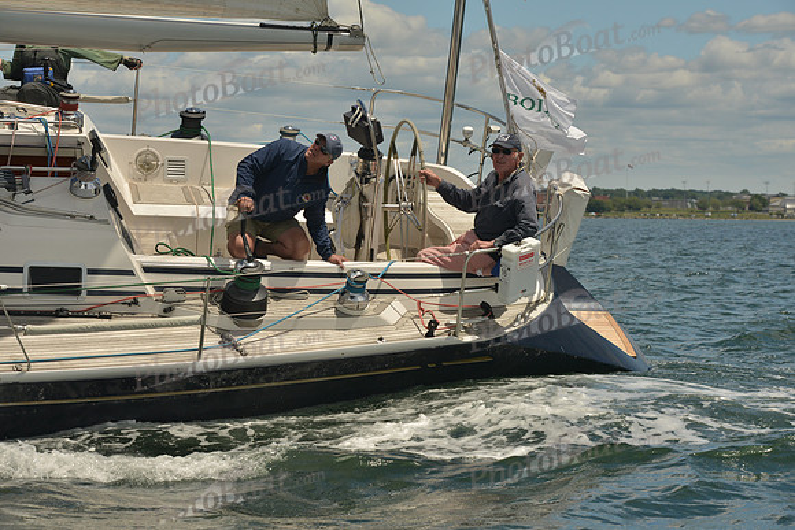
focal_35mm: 110
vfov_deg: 12.5
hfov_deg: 18.6
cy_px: 265
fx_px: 2430
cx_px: 398
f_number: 8
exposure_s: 1/800
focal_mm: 110
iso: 400
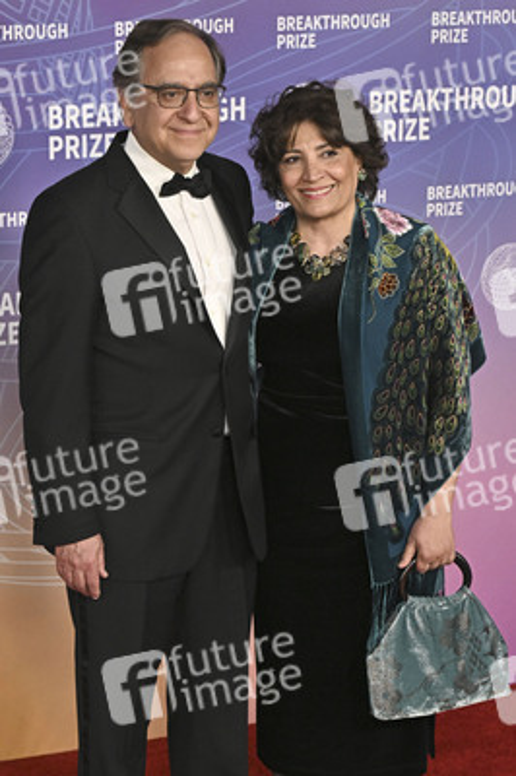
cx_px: 258
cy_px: 388
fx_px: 1206
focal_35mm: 56
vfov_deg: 35.7
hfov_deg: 24.2
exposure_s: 1/320
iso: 2000
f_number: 4
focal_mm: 56
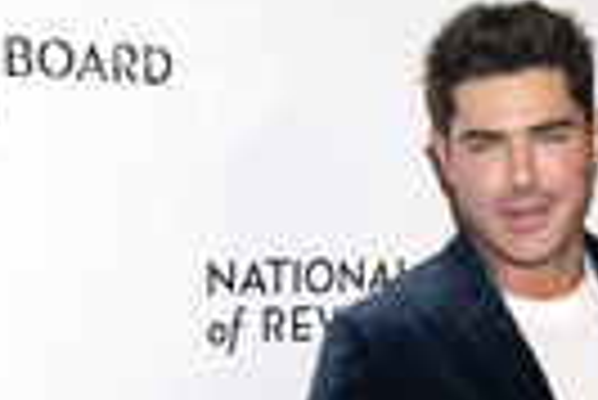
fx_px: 1547
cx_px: 537
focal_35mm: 93
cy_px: 773
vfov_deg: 13.0
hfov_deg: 21.4
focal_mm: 31
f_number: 5.6
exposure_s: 1/200
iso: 400
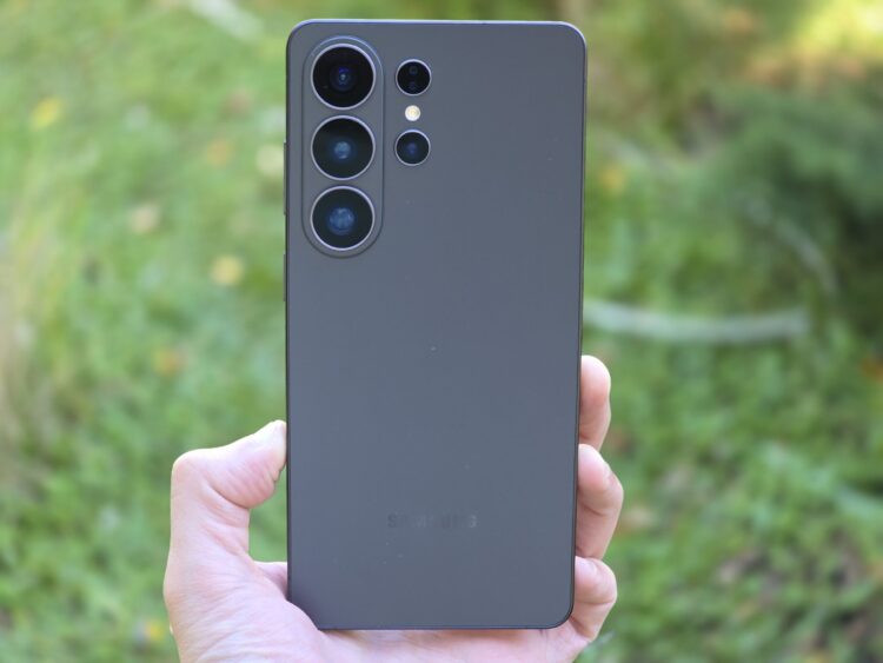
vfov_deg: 21.3
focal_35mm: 69
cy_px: 332
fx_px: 1761
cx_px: 442
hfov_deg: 28.2
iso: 125
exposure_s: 1/100
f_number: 2.4
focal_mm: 7.9
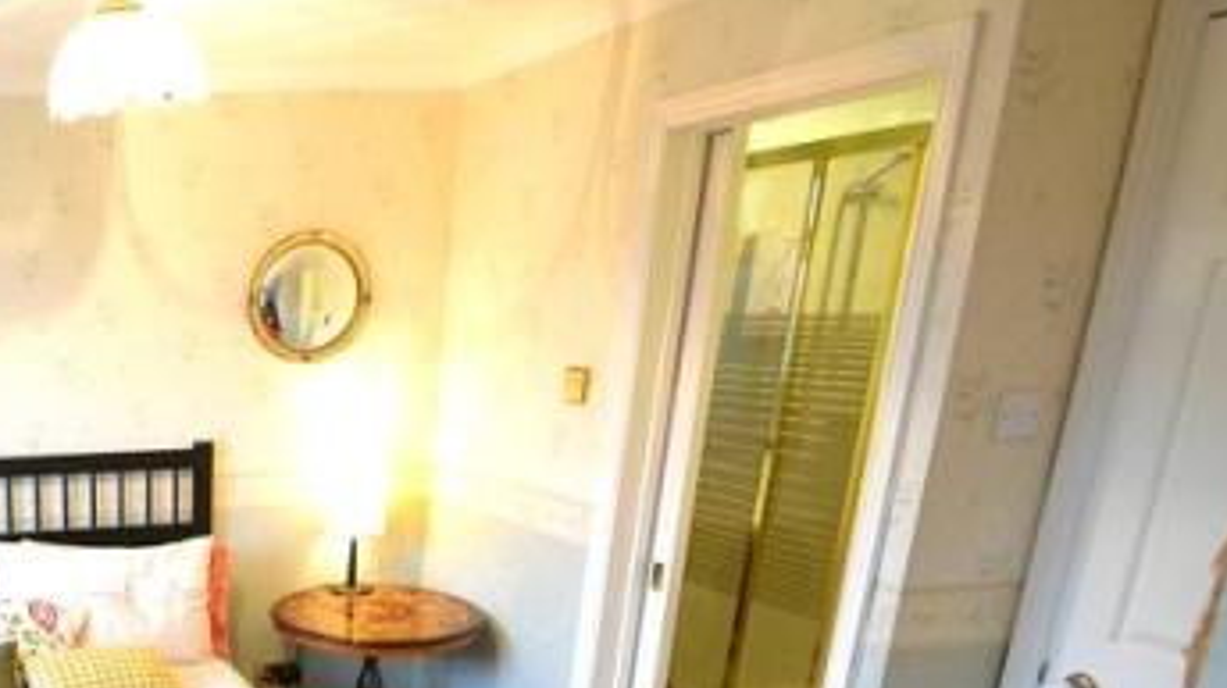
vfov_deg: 36.3
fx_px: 975
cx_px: 96
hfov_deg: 54.9
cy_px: 629
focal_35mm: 30
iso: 1250
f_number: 5
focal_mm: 10
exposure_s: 1/30
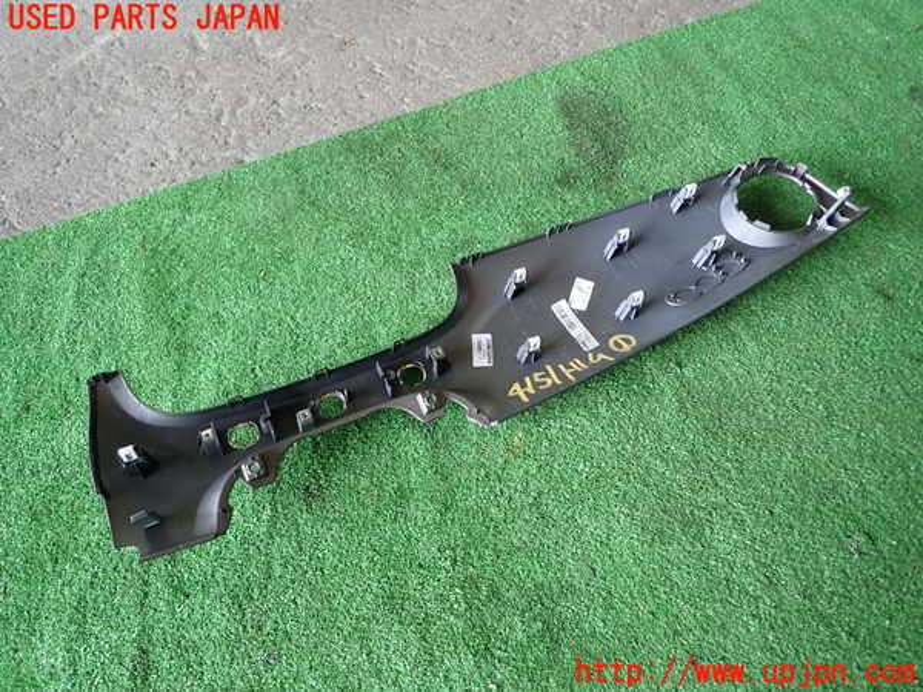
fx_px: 667
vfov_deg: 54.9
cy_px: 346
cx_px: 462
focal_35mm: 25
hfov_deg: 69.4
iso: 125
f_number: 2
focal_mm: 4.5
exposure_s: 1/60
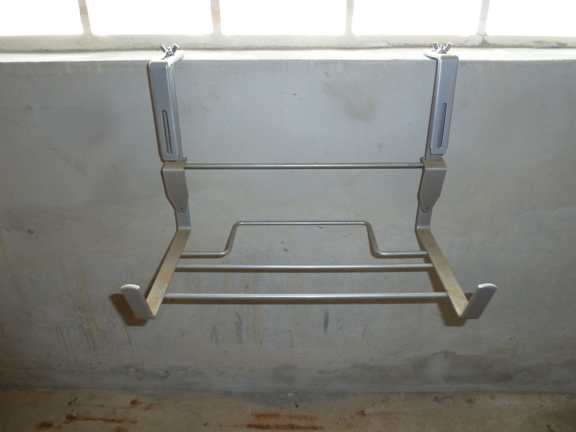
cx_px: 288
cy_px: 216
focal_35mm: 25
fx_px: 416
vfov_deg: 54.9
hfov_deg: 69.4
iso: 125
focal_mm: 4.1
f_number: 3.3
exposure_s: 1/30
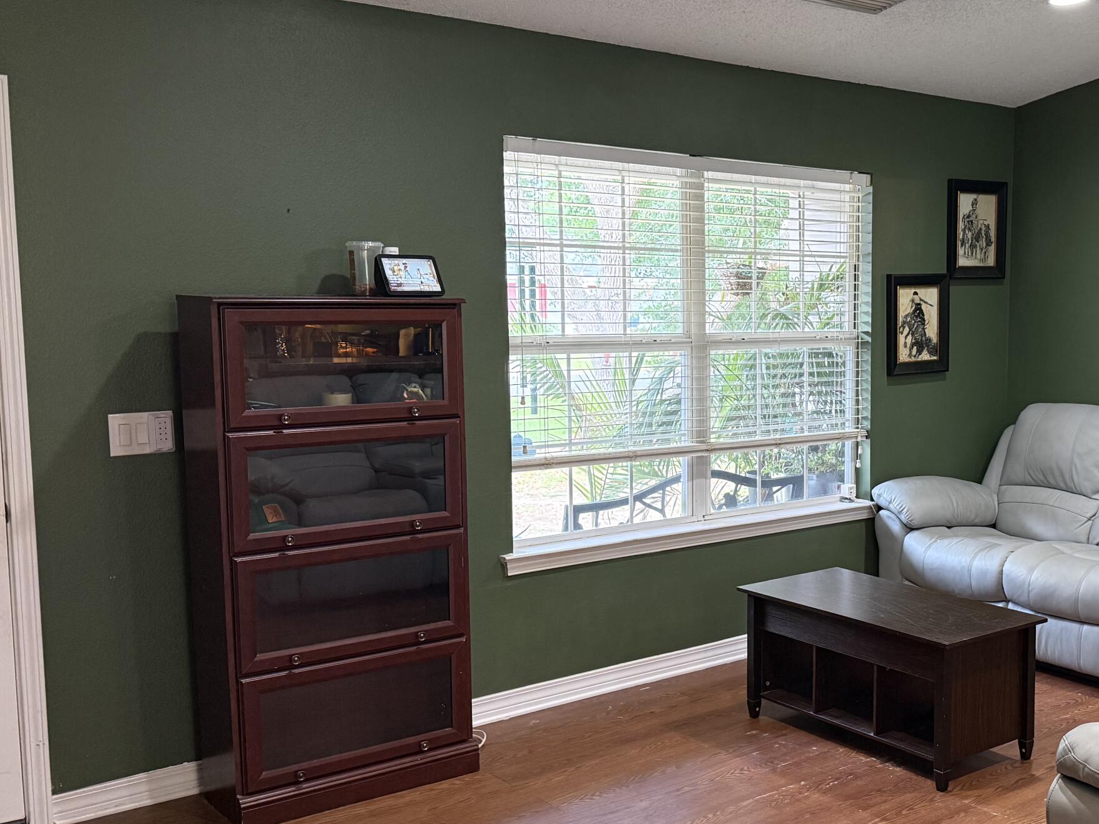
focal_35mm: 41
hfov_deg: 43.8
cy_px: 431
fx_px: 1302
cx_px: 867
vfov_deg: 35.1
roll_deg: -0.1
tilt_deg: -6.1
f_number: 1.78
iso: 320
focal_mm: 6.76
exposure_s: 1/60
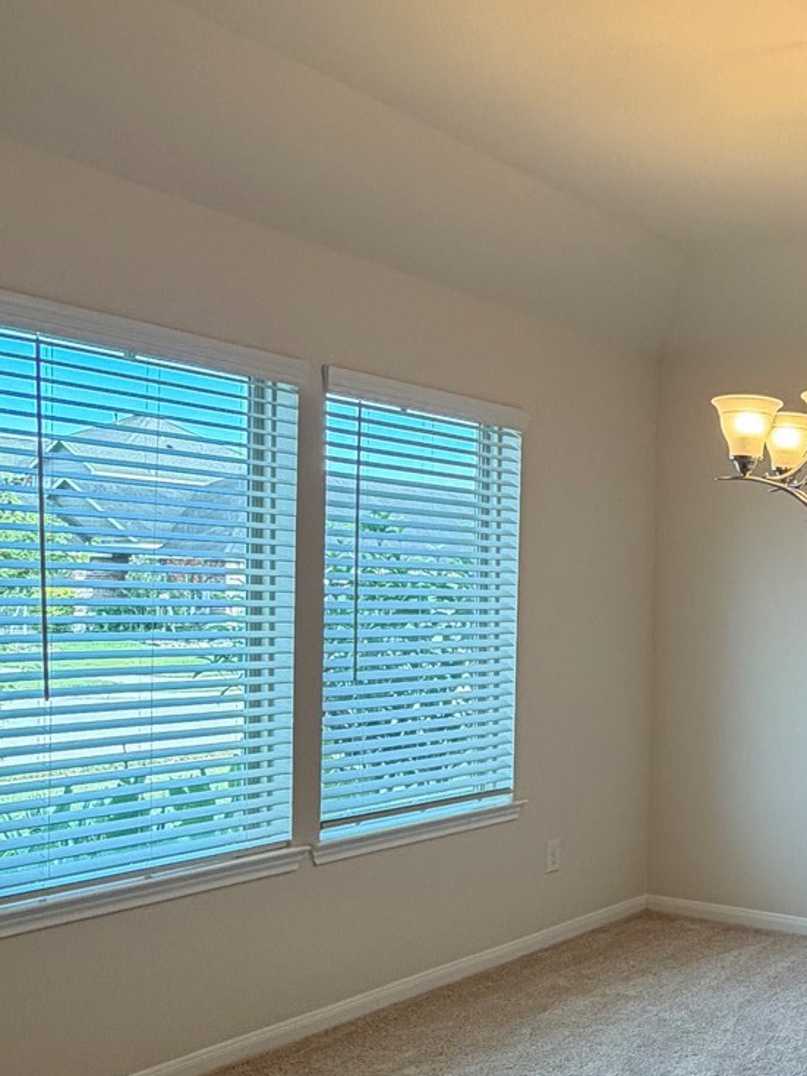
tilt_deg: -1.9
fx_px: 1213
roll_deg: -1.5
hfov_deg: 32.8
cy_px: 635
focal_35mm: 39
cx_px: 861
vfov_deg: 47.6
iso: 125
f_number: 2.2
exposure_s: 1/120
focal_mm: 2.22
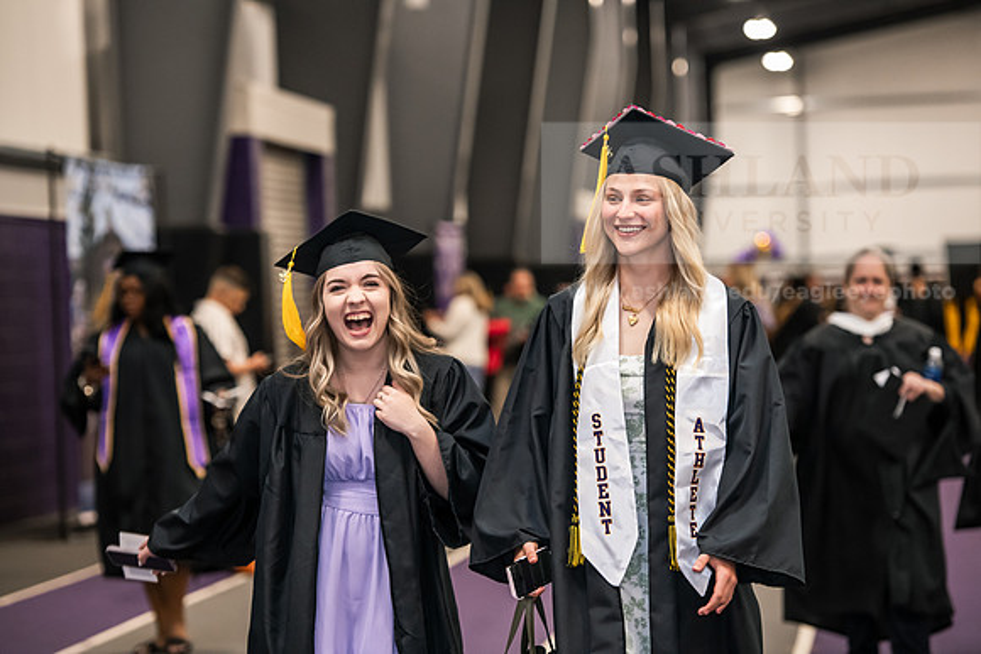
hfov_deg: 16.4
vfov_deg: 11.0
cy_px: 327
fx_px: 3407
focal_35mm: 125
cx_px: 490
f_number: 3.5
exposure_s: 1/200
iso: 2500
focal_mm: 125
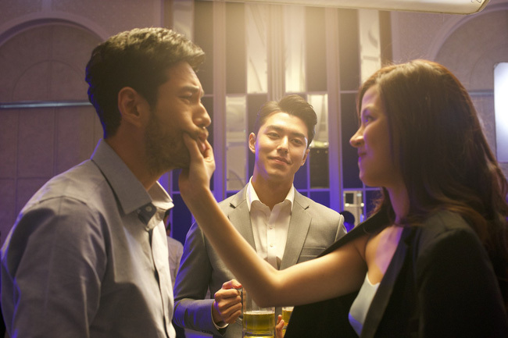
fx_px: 705
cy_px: 169
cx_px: 254
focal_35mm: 50
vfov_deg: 27.0
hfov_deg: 39.6
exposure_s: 1/100
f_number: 5.6
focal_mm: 50
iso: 3200
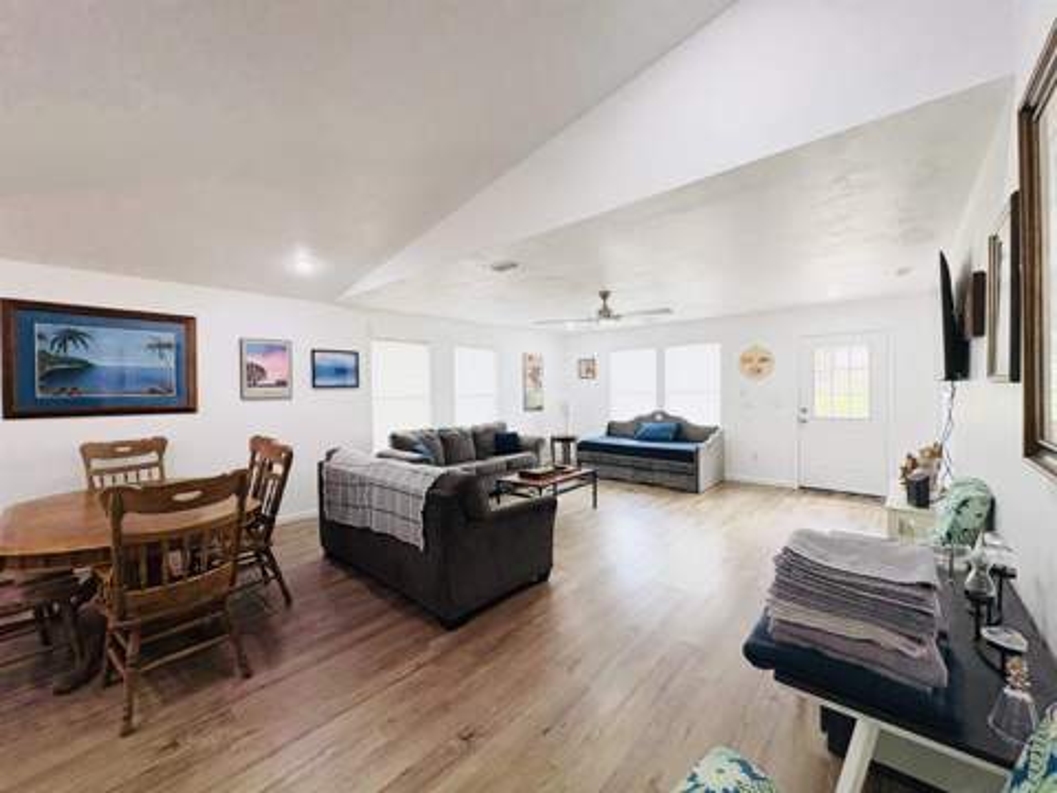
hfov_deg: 102.1
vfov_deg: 85.7
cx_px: 528
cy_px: 396
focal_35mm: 14
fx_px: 427
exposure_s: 1/120
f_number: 2.2
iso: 125
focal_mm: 2.22
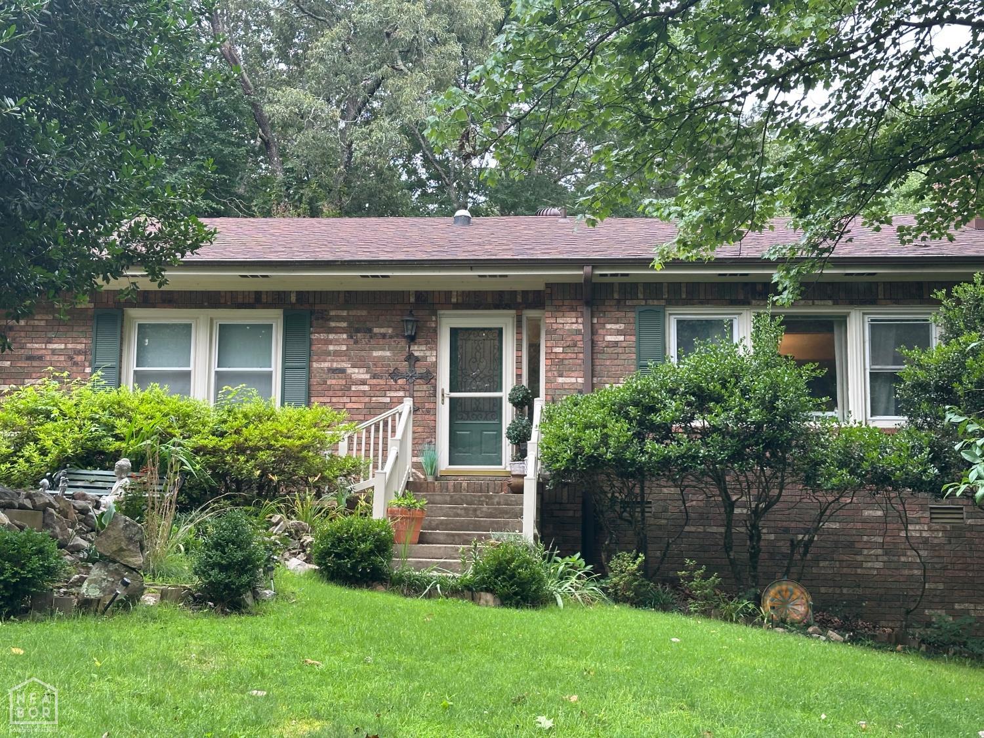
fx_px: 1364
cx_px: 492
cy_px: 369
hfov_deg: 39.7
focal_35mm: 48
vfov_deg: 30.3
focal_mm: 6.86
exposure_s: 1/140
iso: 50
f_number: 1.78
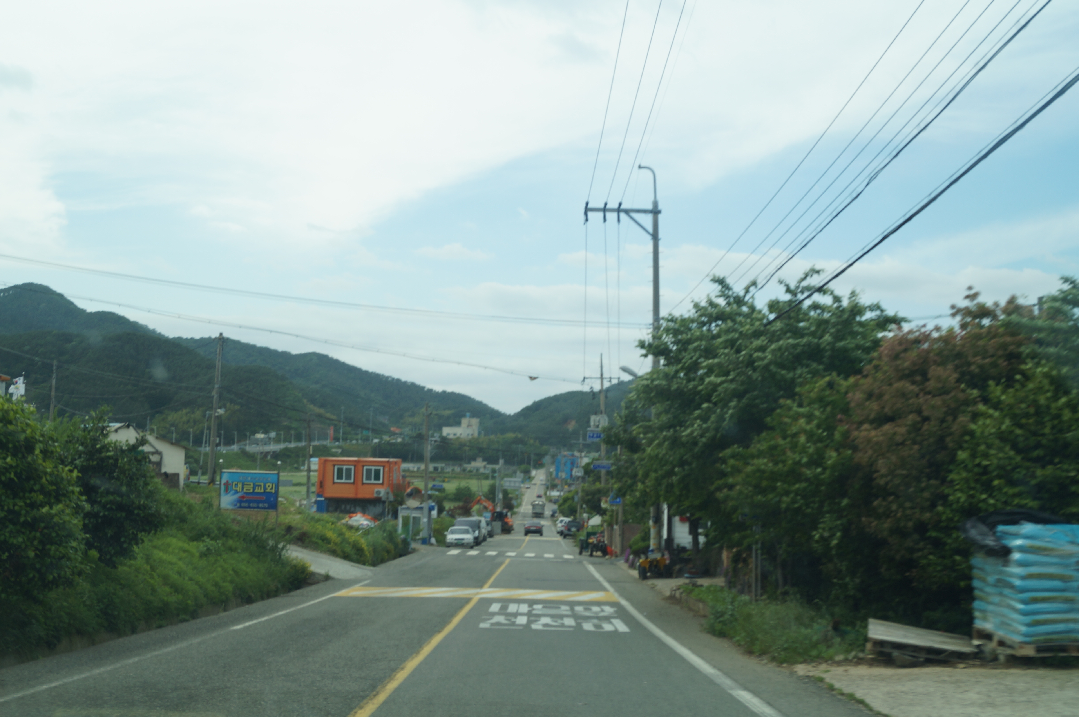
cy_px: 358
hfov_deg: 49.6
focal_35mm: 39
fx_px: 1168
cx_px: 540
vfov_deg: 34.1
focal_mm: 26
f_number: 6.3
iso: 100
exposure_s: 1/160
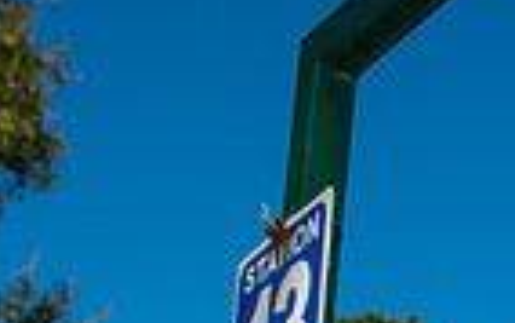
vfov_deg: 11.2
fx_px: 1517
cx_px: 754
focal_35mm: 108
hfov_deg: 17.5
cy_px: 613
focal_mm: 26
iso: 125
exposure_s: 1/160
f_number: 6.3
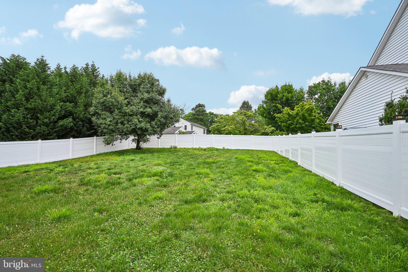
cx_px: 204
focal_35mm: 16
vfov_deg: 73.7
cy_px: 136
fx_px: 181
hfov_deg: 96.7
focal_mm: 16
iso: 800
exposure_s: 1/640
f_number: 8
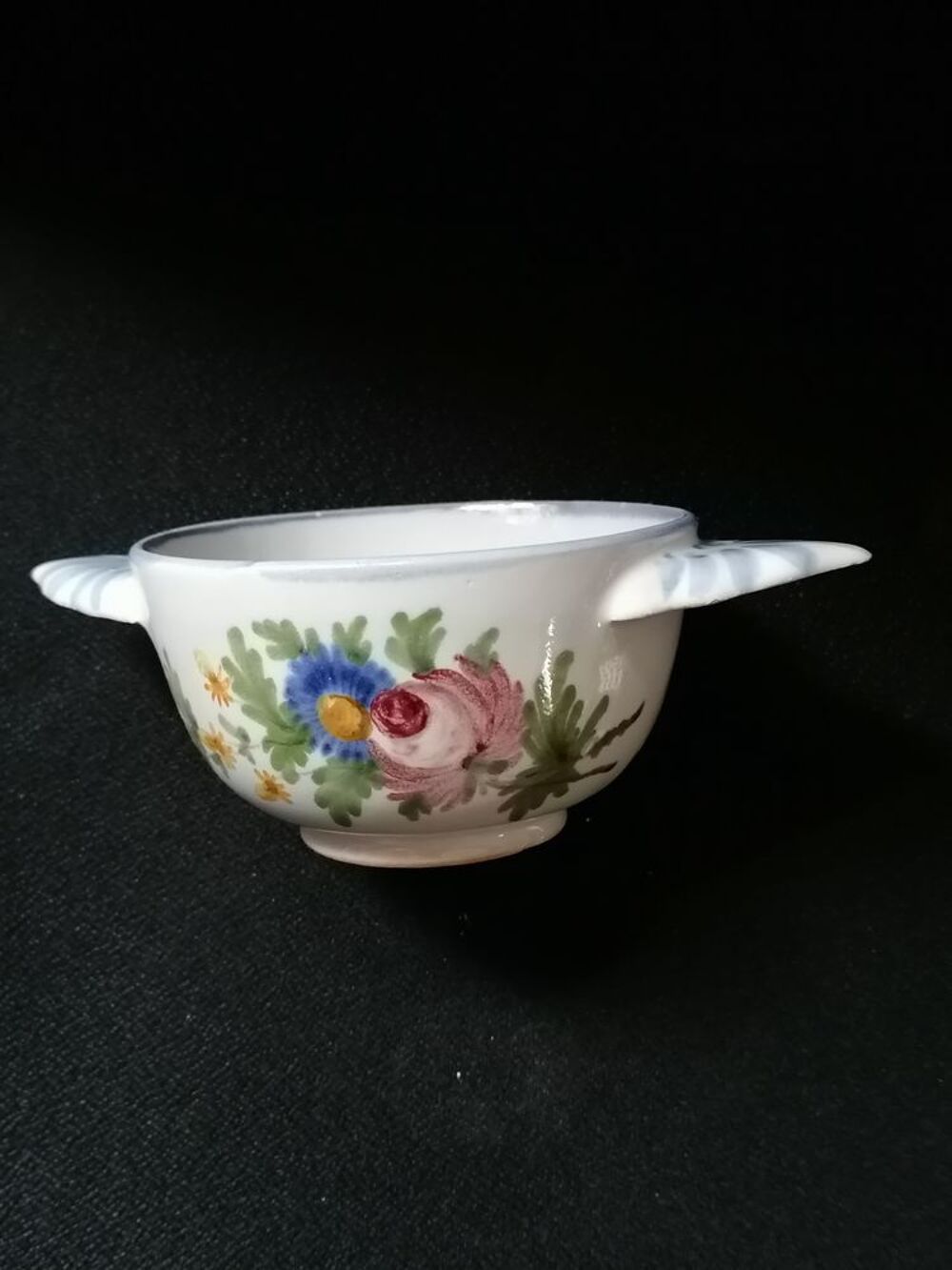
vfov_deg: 52.6
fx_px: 1283
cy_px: 635
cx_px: 476
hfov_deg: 40.7
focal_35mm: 35
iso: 1000
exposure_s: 1/16.7
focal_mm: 4.75
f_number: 1.8
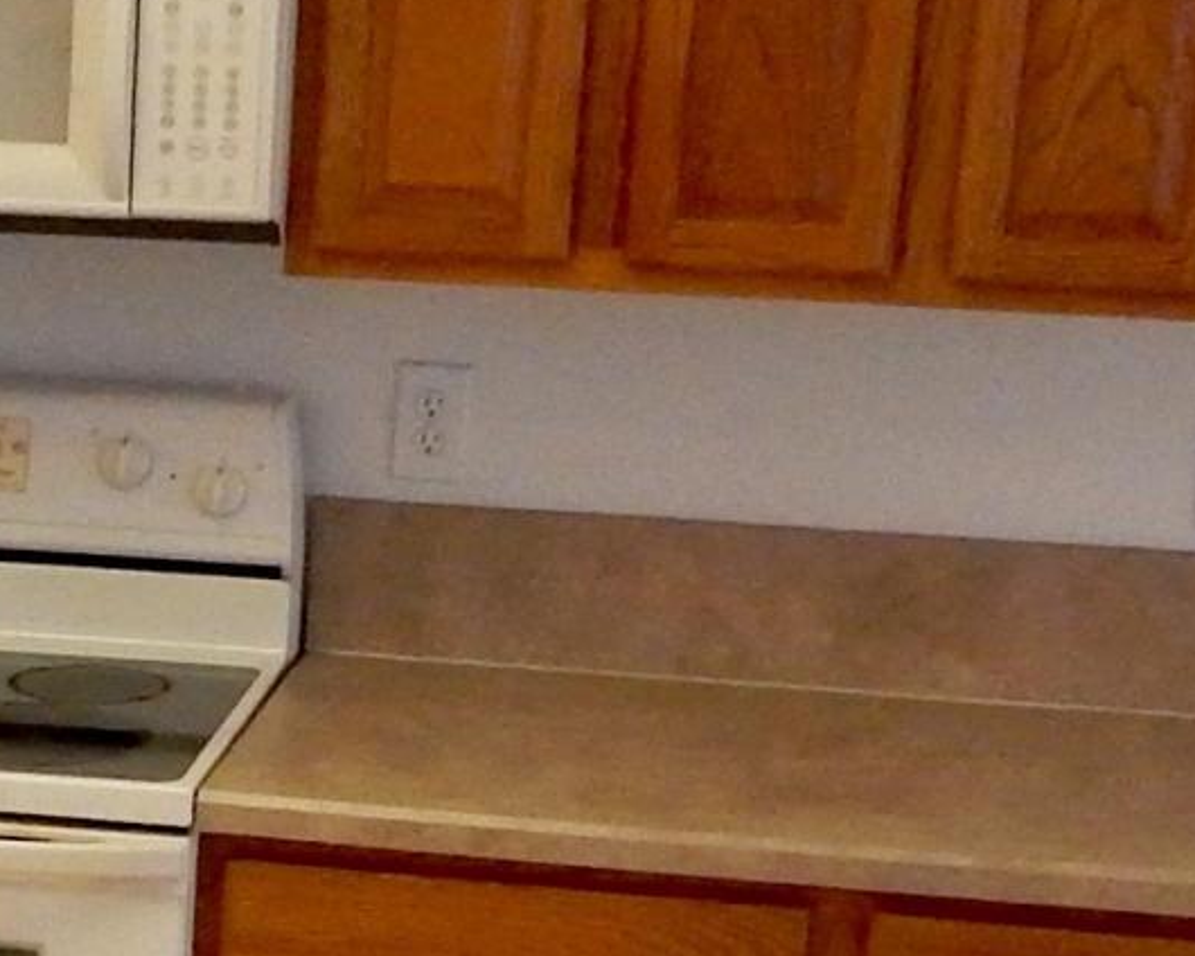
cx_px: -643
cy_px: 1366
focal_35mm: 138
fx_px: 4881
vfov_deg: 10.8
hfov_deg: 13.1
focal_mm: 4.5
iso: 400
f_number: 3.7
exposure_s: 1/20
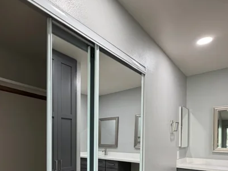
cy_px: 140
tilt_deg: +0.4
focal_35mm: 26
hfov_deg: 66.0
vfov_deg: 49.5
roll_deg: -0.3
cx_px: 83
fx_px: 171
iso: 320
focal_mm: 2.22
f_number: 2.2
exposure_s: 1/120
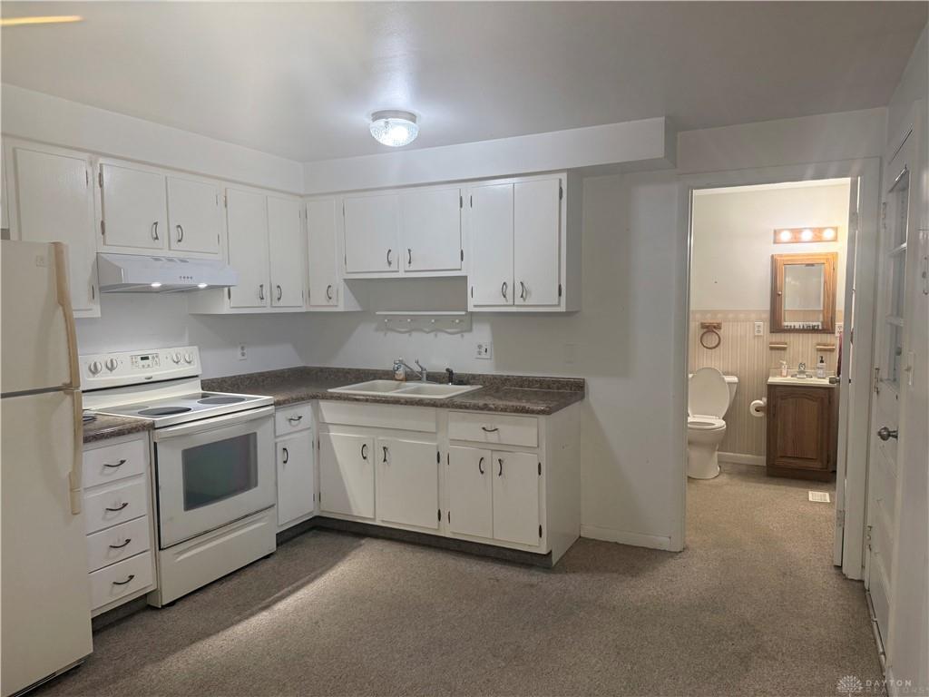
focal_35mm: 24
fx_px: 644
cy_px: 348
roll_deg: +1.7
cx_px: 464
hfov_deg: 71.6
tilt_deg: -5.1
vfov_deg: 56.8
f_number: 1.78
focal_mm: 6.76
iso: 160
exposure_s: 1/120
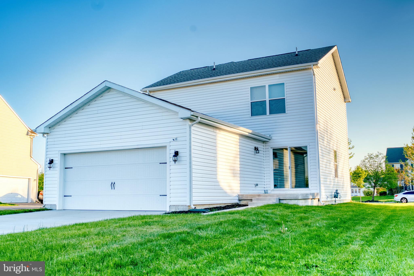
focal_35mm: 37
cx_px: 207
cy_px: 138
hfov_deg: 51.9
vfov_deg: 36.0
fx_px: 426
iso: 100
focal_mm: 25
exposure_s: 1/160
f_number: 8
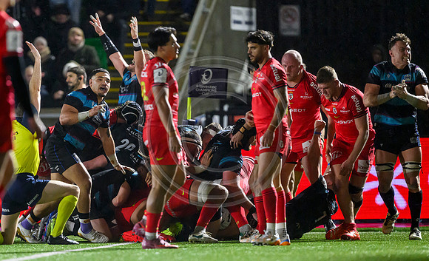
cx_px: 114
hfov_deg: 3.5
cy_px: 211
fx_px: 7093
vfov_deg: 2.1
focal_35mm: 611
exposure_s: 1/1600
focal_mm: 400
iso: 8000
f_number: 3.2
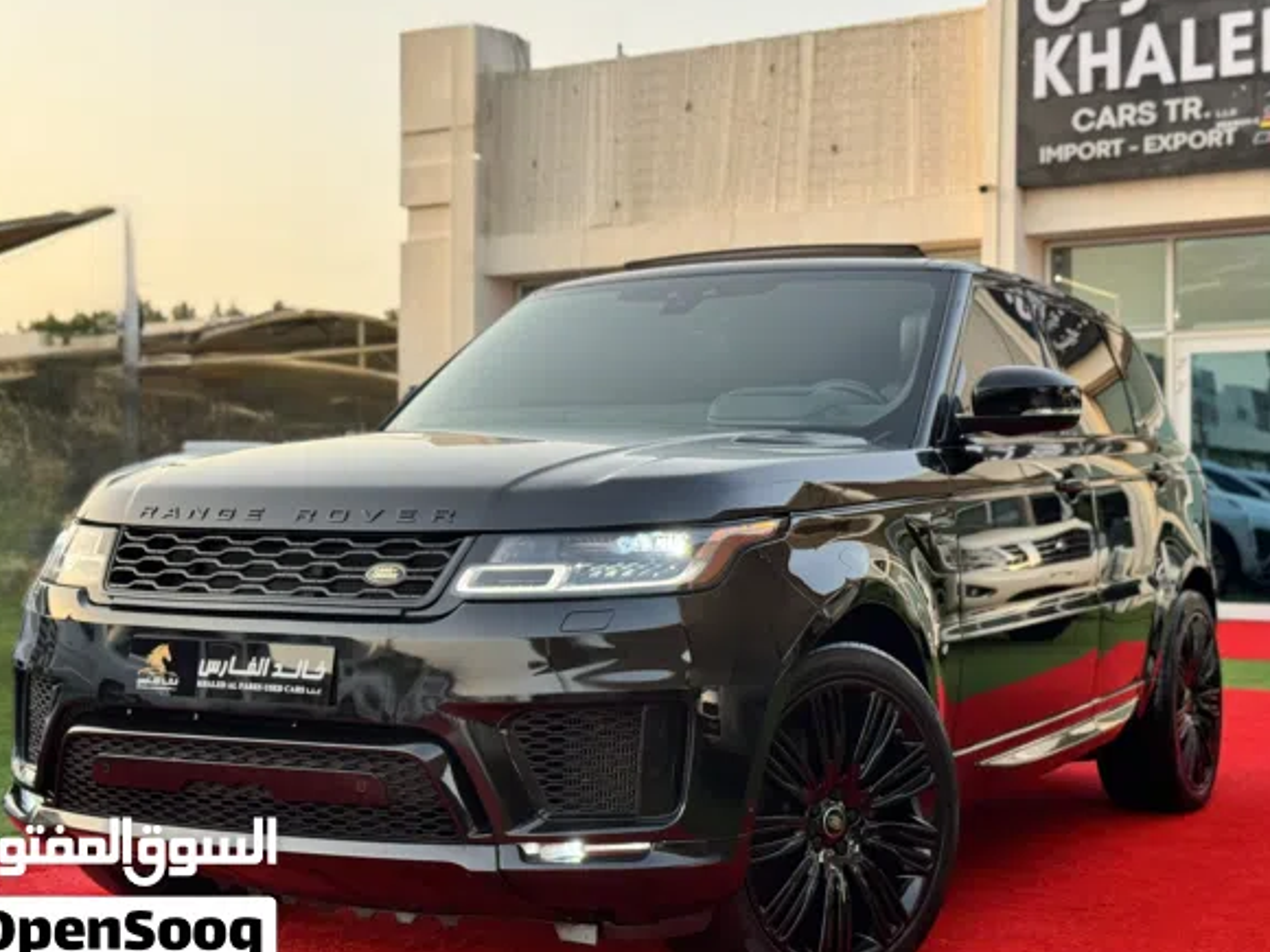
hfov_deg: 36.2
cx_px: 607
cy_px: 501
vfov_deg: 27.5
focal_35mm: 53
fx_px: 1944
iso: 80
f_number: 1.78
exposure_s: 1/251
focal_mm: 6.76
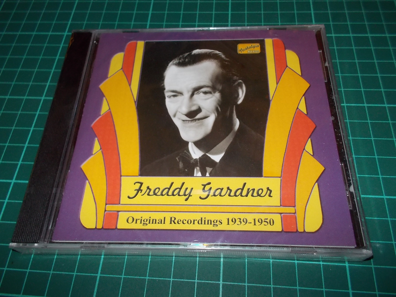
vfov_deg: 48.2
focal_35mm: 29
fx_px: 332
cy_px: 148
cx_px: 198
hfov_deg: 61.7
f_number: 3.3
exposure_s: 1/30
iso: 200
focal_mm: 4.1
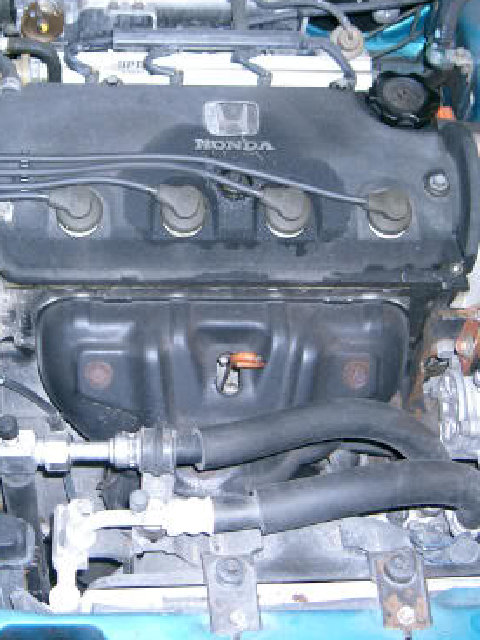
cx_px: 150
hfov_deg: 27.3
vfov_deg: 36.2
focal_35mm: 53
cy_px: 316
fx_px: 980
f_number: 2.8
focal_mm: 8
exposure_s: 1/50
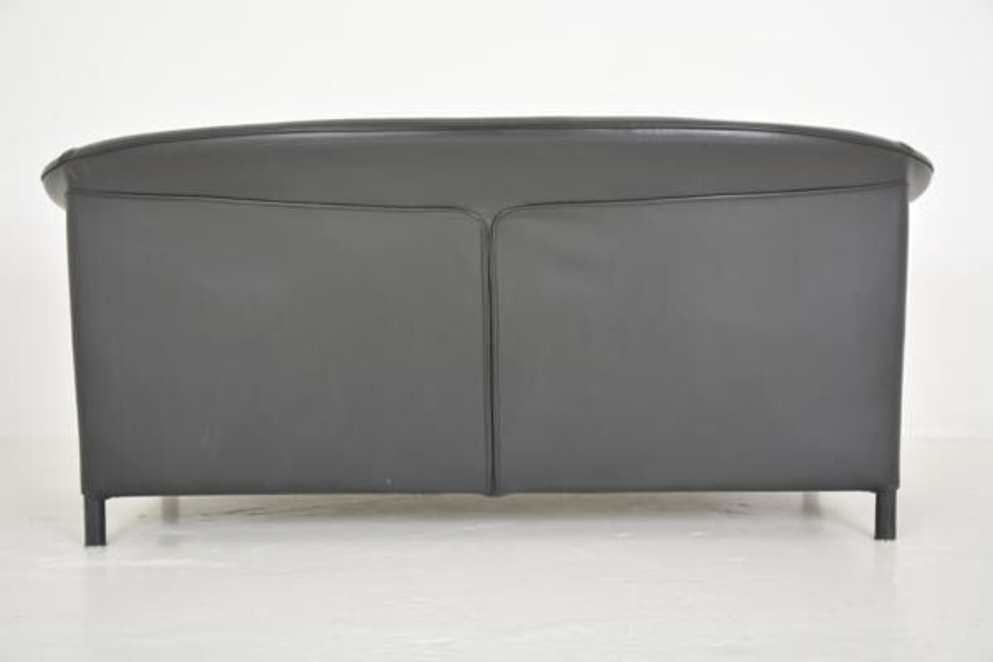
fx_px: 1241
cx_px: 496
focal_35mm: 45
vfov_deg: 29.9
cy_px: 331
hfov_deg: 43.6
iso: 250
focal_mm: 30
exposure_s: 1/160
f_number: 4.5
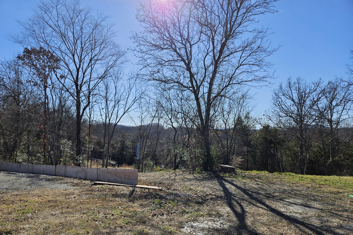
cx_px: 177
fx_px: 235
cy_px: 127
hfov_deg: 73.7
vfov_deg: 53.1
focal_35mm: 24
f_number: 1.8
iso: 25
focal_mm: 5.4
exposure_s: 1/2169
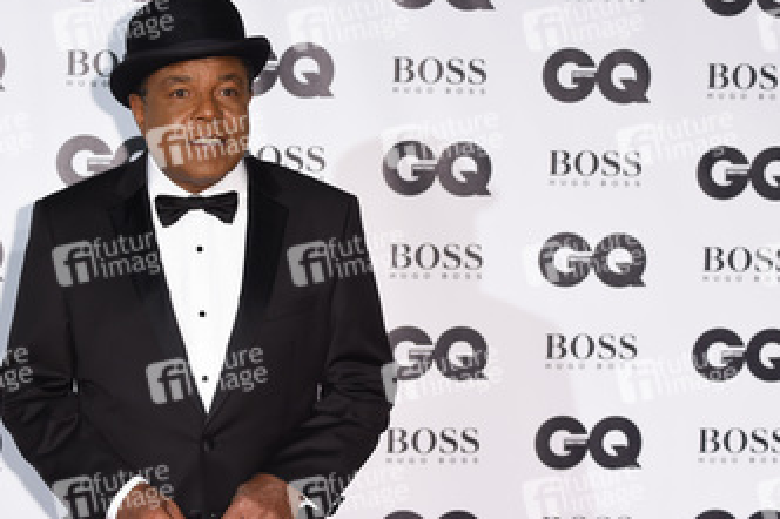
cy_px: 317
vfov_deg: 10.3
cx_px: 378
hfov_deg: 15.4
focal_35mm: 133
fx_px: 2880
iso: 800
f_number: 5.6
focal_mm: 98
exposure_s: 1/250
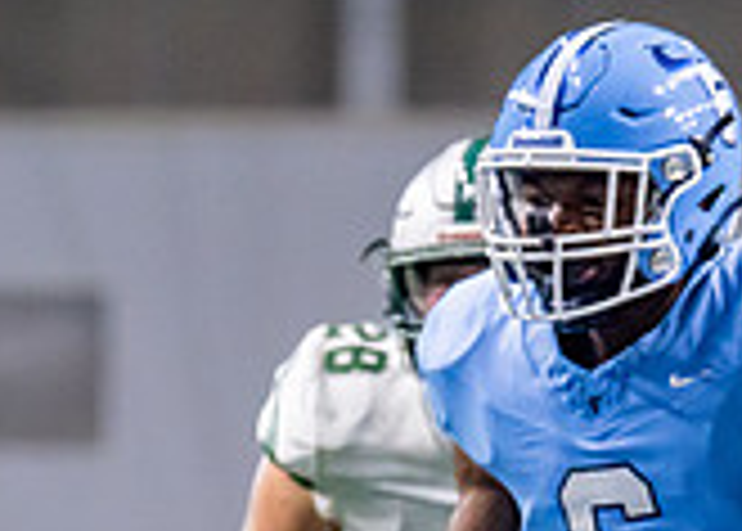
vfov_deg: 1.8
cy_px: 947
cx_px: -561
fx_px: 17076
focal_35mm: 810
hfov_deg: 2.5
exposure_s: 1/1000
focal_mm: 132
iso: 2000
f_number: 2.8
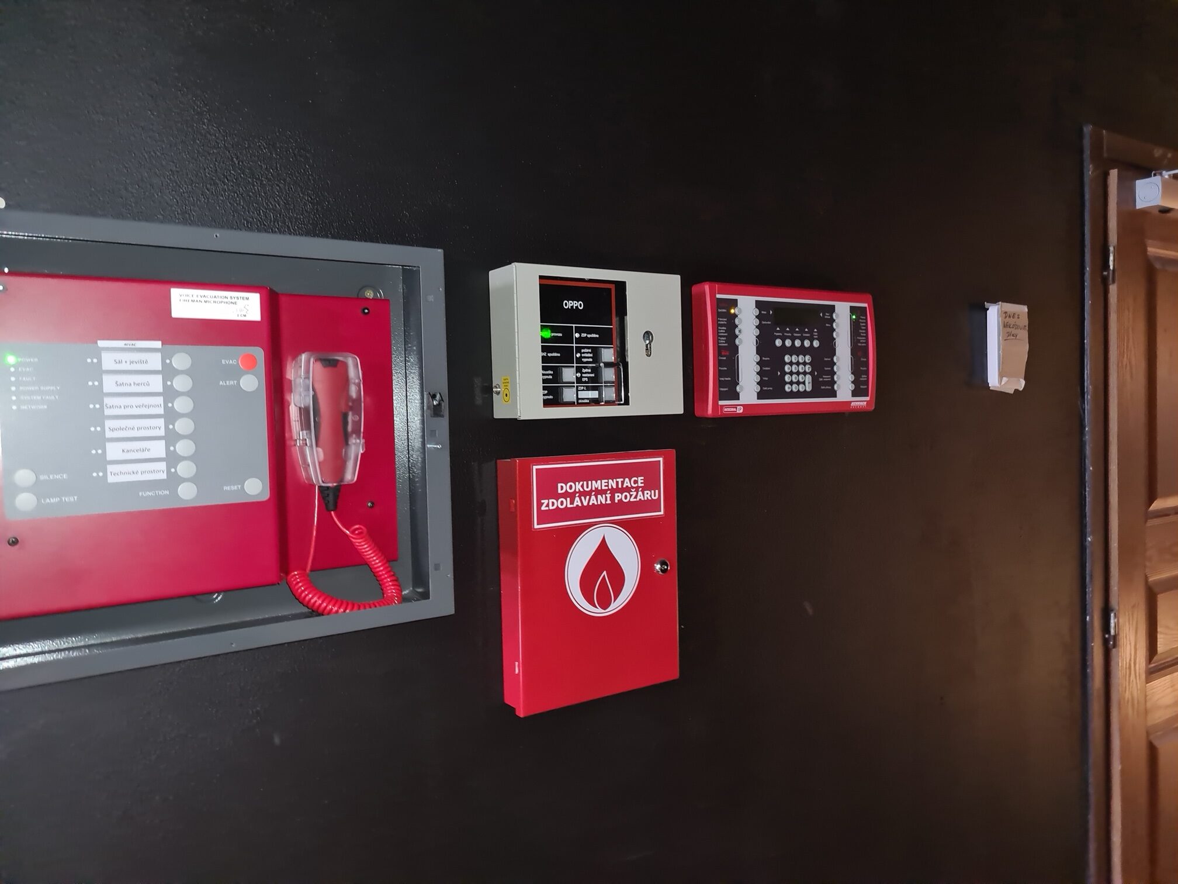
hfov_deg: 67.3
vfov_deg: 53.1
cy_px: 442
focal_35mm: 26
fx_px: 885
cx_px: 589
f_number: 1.8
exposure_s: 1/8
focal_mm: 5.4
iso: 368
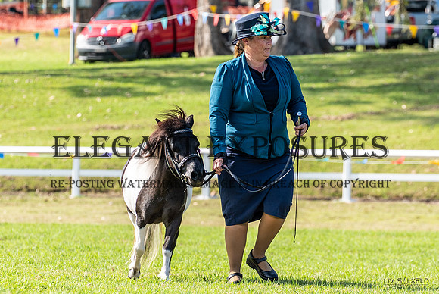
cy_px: 160
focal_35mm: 227
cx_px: 227
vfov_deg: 6.1
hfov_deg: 9.1
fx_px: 2768
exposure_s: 1/2000
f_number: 4
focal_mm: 135
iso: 400
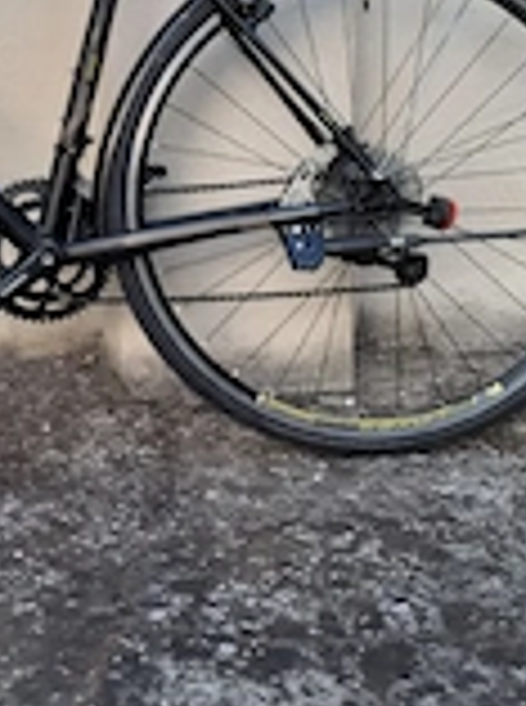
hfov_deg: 20.4
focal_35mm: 69
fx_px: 1404
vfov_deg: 27.9
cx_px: -27
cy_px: 193
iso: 50
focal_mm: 3.6
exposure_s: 1/50
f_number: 1.9
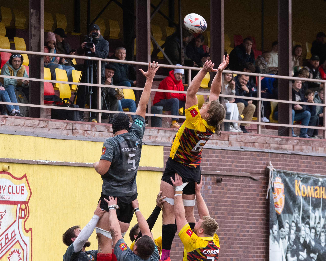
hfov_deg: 3.5
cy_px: 142
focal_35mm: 546
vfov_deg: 2.8
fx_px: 5263
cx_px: 125
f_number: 7.1
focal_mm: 200
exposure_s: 1/1000
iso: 1600
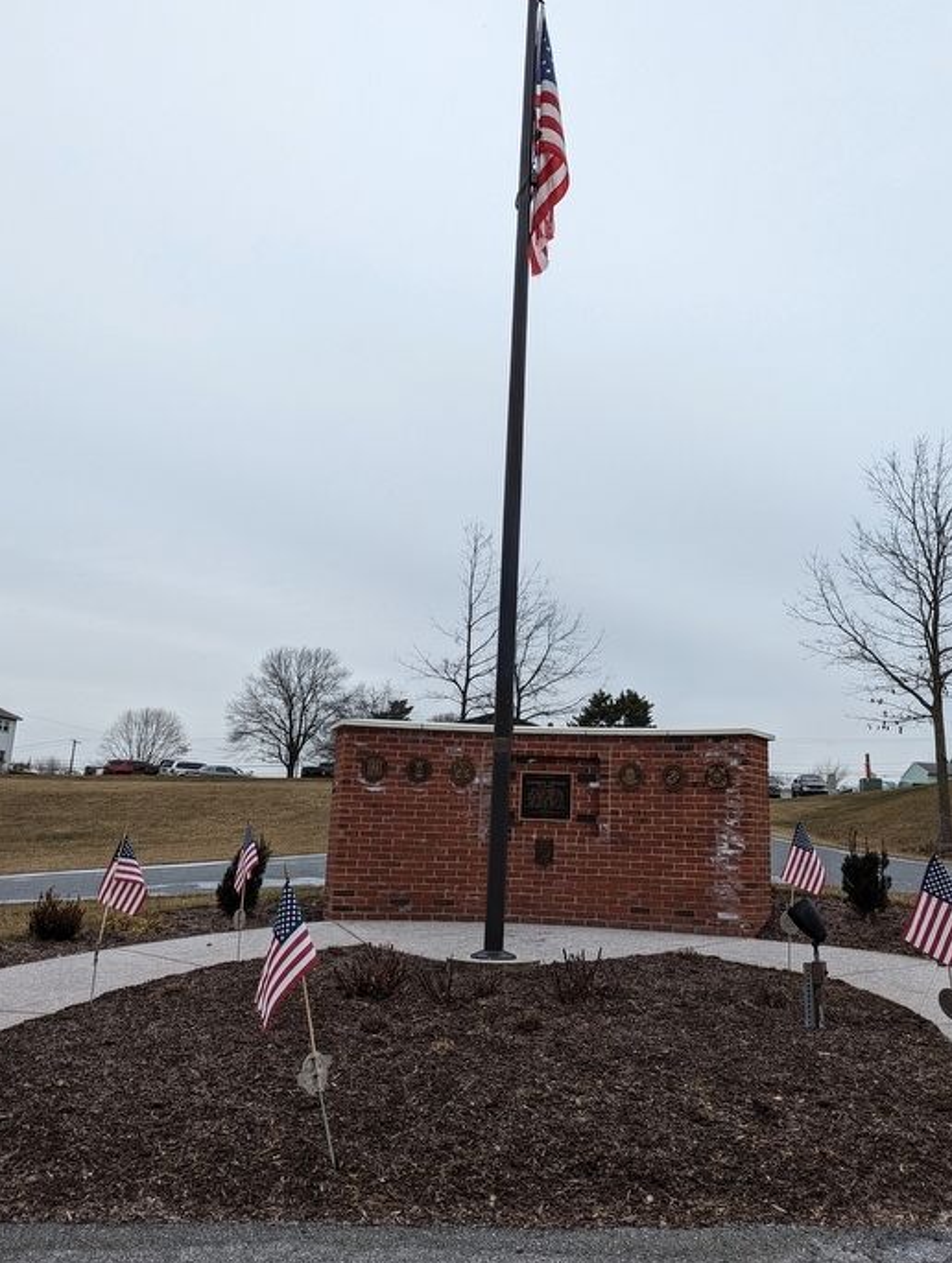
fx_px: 1024
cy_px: 617
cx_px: 541
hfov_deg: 49.7
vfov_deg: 63.4
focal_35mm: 28
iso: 78
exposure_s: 1/703
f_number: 1.85
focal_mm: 6.81
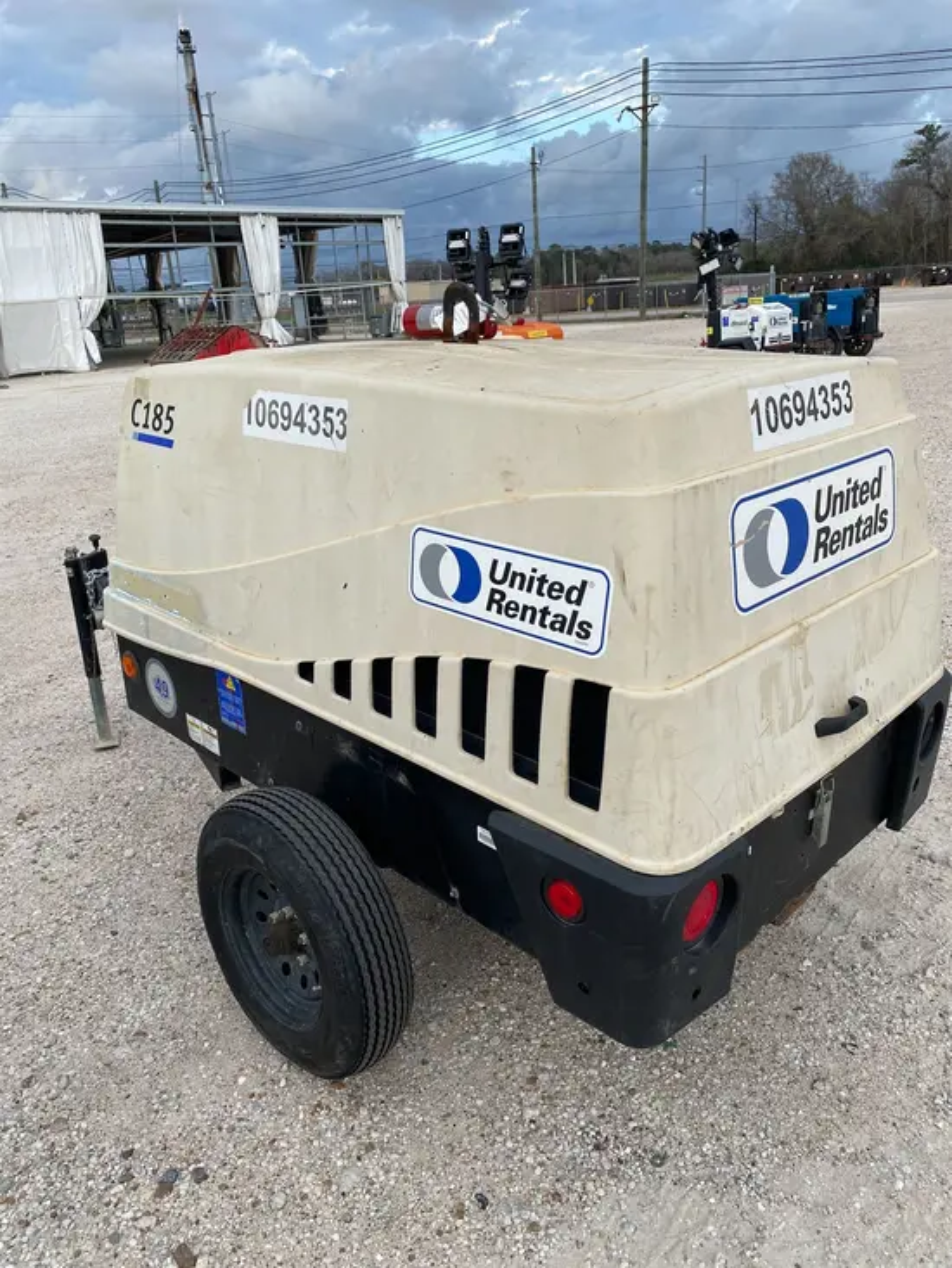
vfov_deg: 67.3
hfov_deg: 53.1
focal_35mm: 26
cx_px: 476
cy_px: 634
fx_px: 953
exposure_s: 1/778
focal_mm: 4.25
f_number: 1.8
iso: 32
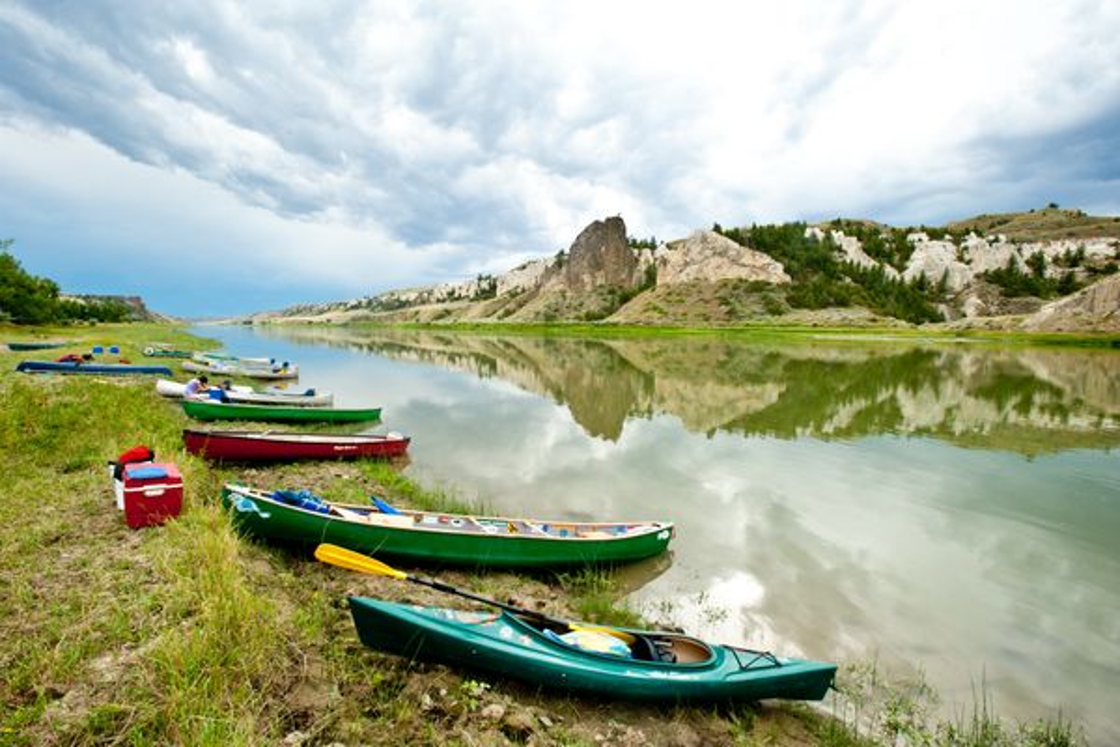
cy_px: 374
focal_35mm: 17
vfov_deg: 70.4
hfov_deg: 93.3
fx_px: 529
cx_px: 560
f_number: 16
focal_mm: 17
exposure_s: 1/100
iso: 400
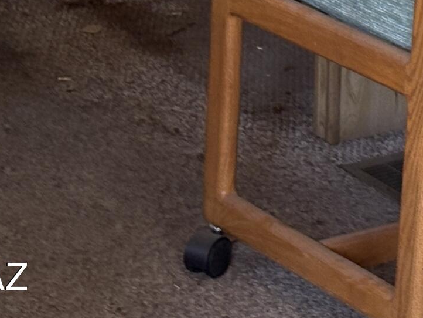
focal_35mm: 216
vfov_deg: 6.7
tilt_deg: -10.3
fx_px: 2640
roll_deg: -3.6
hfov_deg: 8.9
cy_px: -323
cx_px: 637
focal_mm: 5.96
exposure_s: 1/160
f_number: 1.6
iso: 100
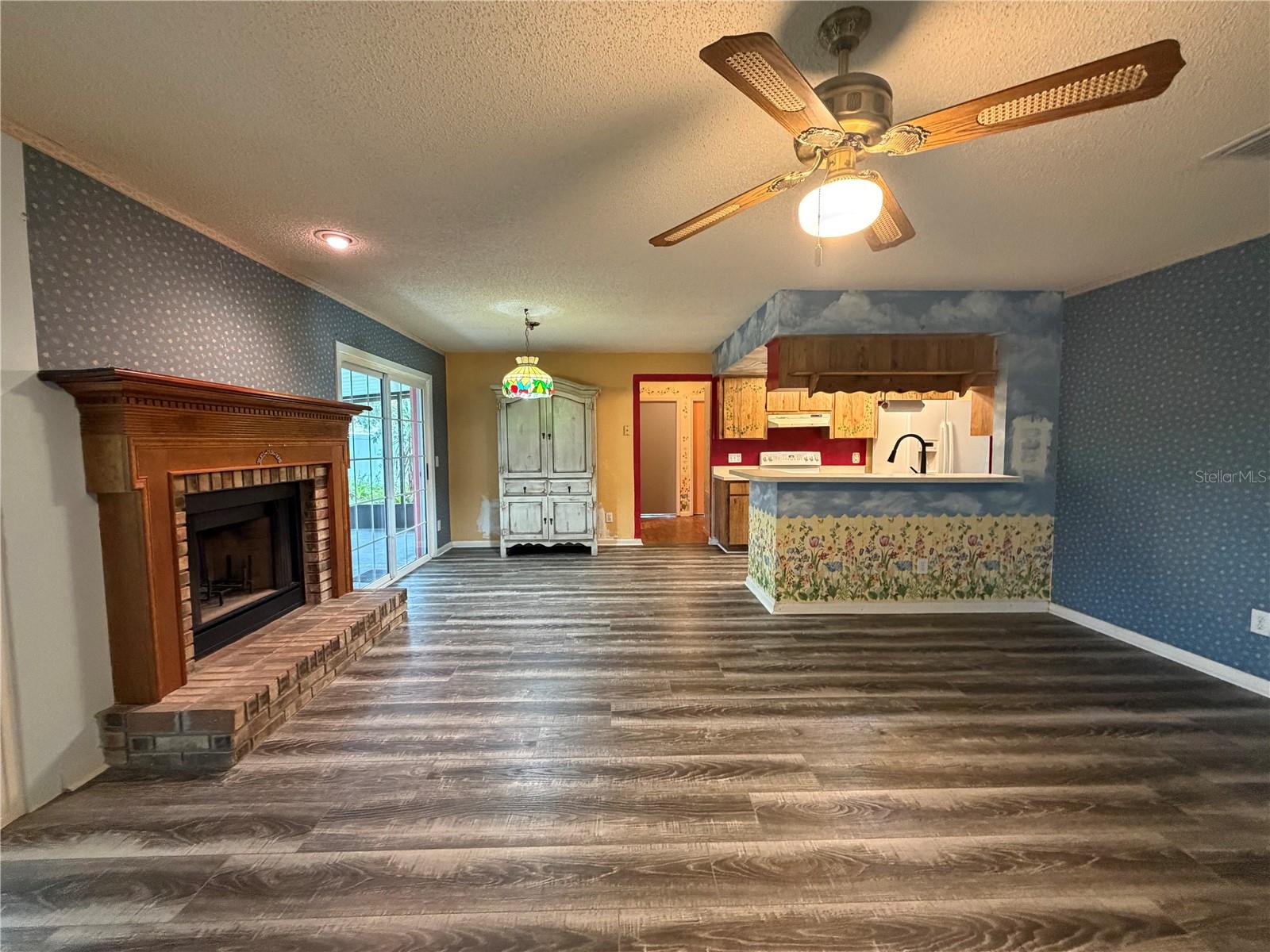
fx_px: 514
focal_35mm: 14
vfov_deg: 85.7
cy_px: 476
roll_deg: +0.1
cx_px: 635
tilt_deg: -3.8
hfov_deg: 102.1
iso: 500
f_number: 2.2
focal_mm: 2.22
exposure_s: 1/60
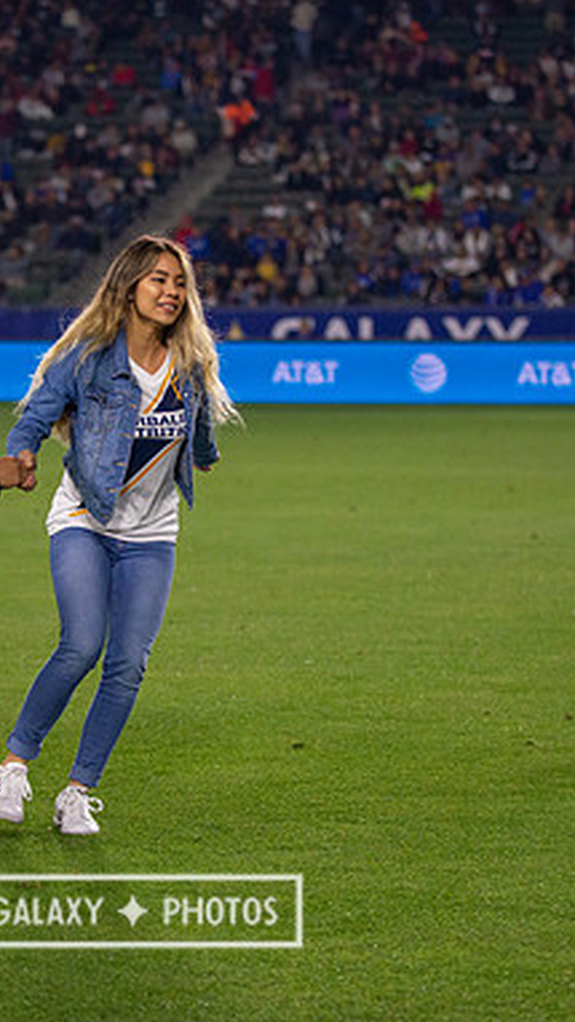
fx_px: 3874
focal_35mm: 143
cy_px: 510
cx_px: 112
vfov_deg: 15.0
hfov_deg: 8.5
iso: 1600
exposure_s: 1/2500
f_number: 2.8
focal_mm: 90
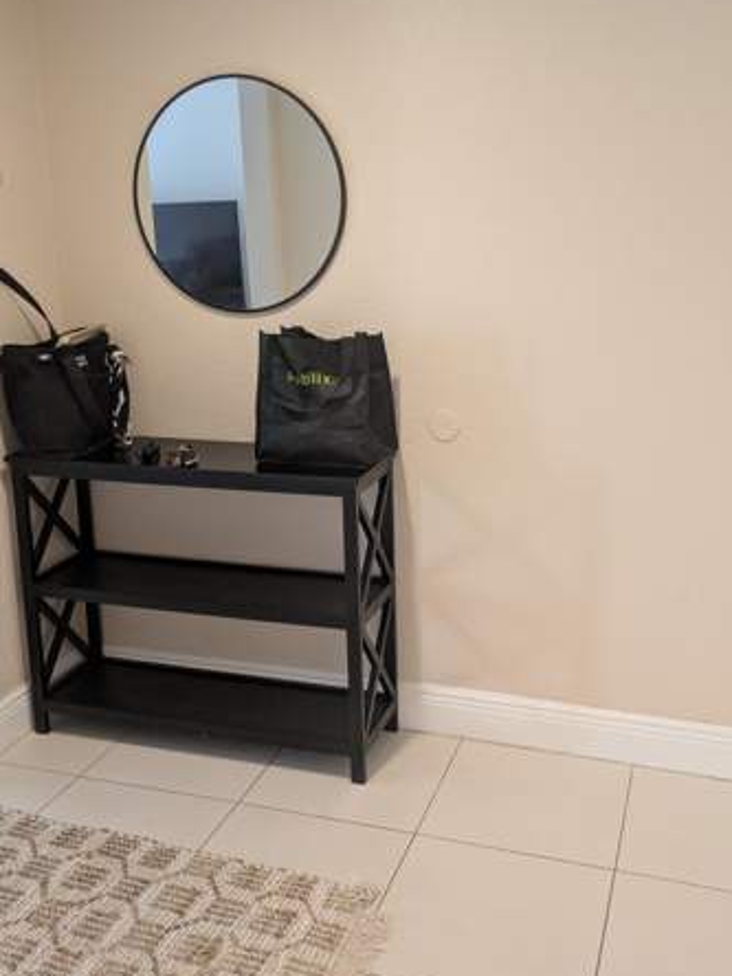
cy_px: 391
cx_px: 387
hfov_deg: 39.6
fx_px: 1015
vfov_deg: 51.0
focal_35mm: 36
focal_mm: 5.43
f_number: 1.89
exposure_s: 1/24
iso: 333
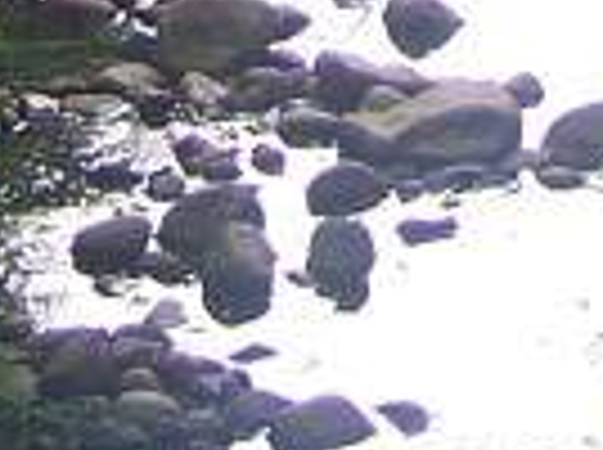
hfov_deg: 6.8
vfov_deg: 4.7
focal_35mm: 291
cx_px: 806
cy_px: -1188
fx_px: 5060
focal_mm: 6.3
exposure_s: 1/125
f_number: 2.8
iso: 80
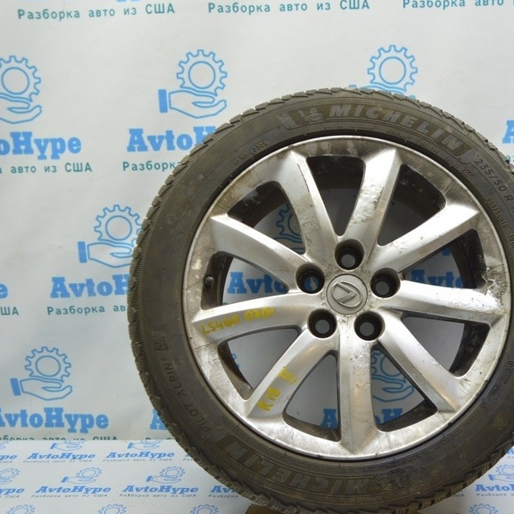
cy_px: 270
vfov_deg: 40.9
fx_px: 689
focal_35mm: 41
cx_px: 316
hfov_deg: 40.7
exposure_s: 1/50
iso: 400
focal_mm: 20
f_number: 3.8
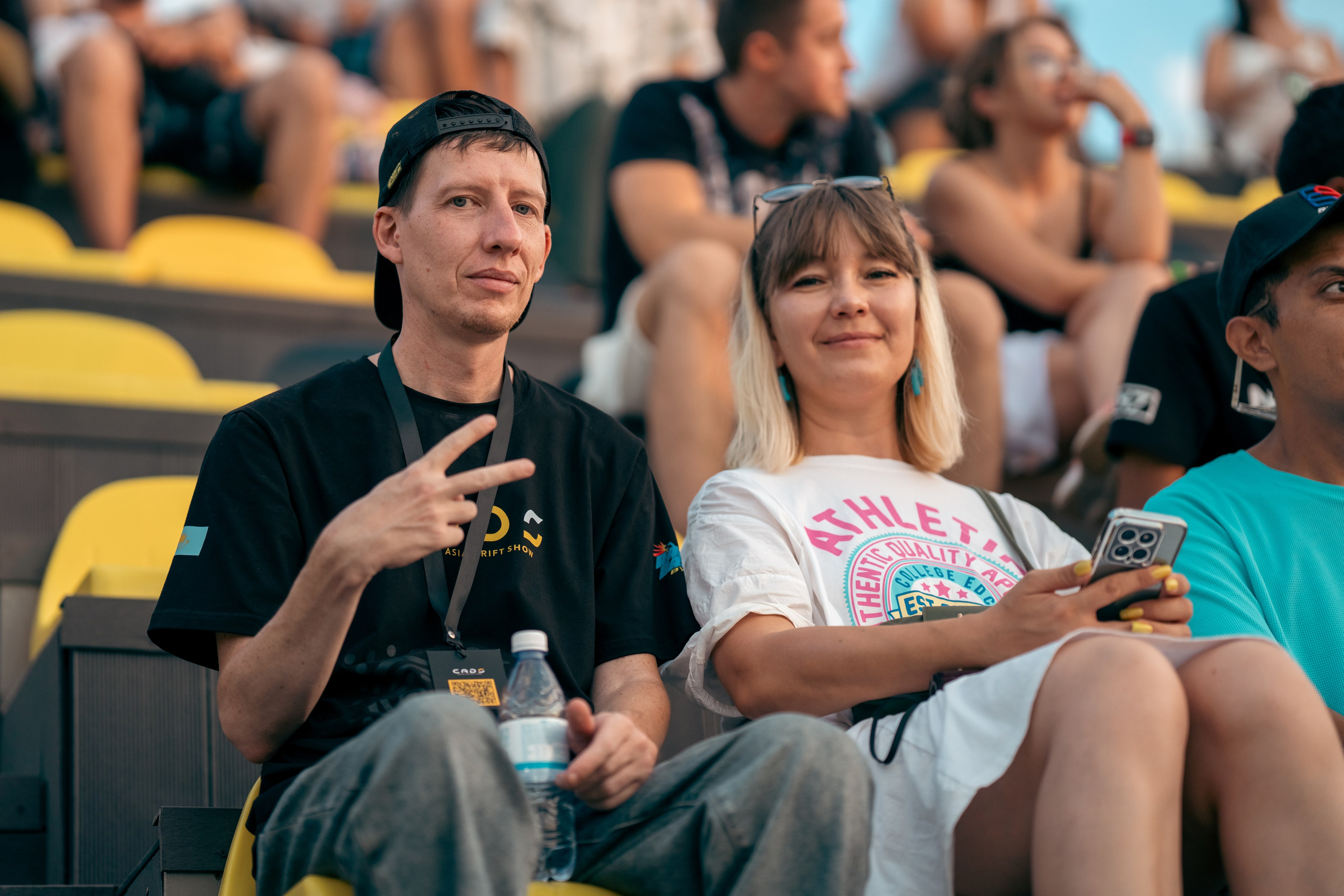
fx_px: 3674
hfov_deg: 20.7
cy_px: 377
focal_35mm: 98
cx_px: 566
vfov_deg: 13.9
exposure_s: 1/1600
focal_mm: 85
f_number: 1.4
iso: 500
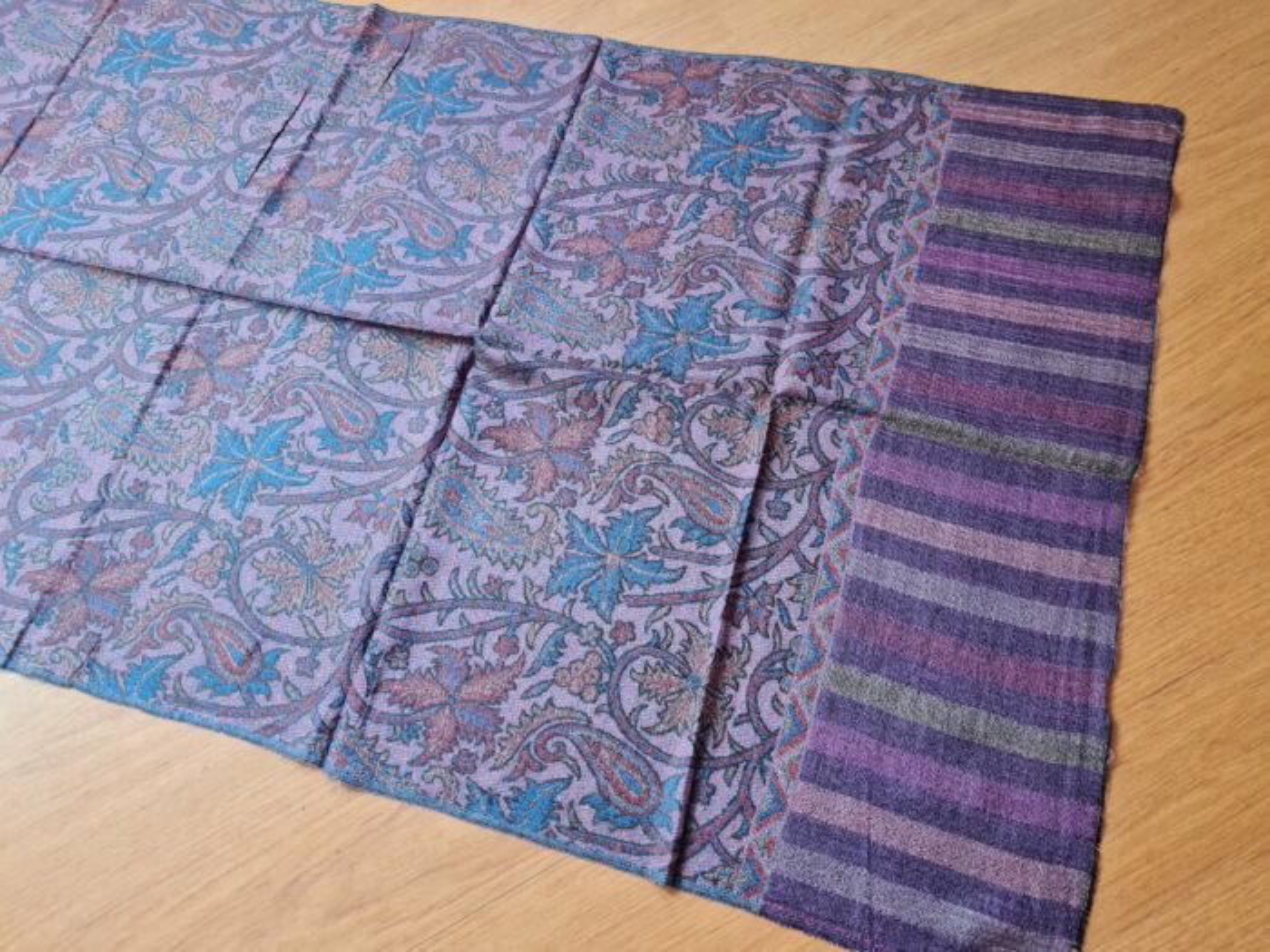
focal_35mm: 26
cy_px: 476
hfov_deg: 67.3
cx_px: 635
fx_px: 954
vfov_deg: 53.1
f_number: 1.8
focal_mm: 5.4
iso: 400
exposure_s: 1/40
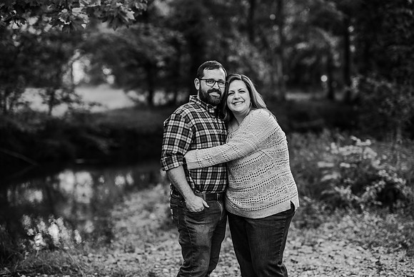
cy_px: 138
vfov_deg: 16.1
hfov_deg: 23.9
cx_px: 207
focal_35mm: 85
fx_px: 978
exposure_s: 1/200
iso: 125
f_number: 2.2
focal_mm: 85
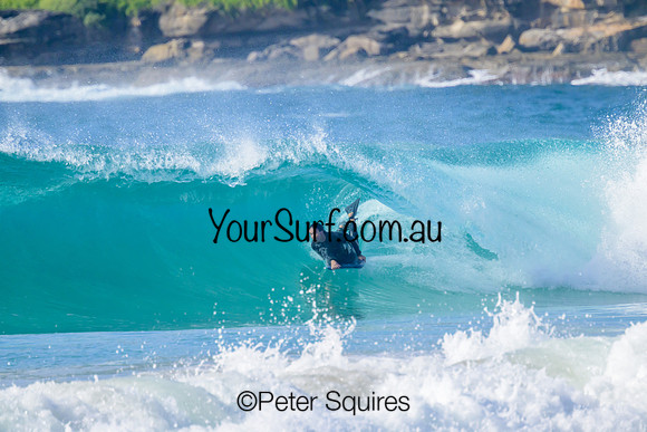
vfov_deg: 1.7
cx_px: 324
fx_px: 14380
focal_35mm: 800
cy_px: 216
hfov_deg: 2.6
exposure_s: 1/2000
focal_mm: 800
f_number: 11
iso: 1100
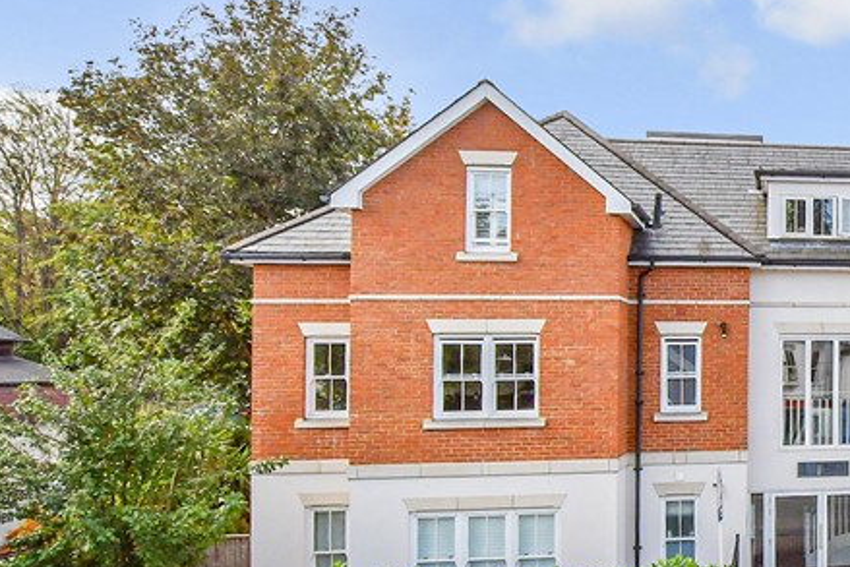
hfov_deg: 41.8
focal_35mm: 35
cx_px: 956
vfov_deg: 36.9
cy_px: 431
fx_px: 827
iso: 400
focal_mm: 10
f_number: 8
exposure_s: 1/800
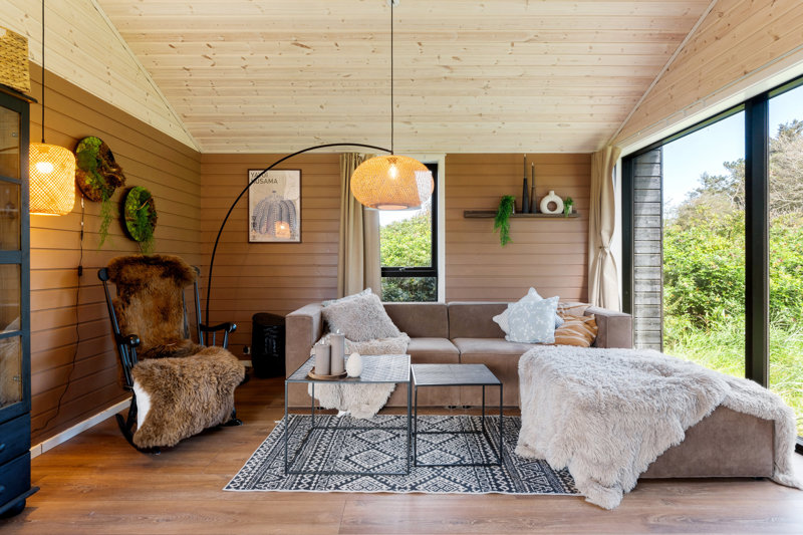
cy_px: 268
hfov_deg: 79.2
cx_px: 402
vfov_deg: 57.8
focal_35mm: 22
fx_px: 485
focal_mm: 14.5
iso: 200
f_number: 8
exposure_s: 1/4
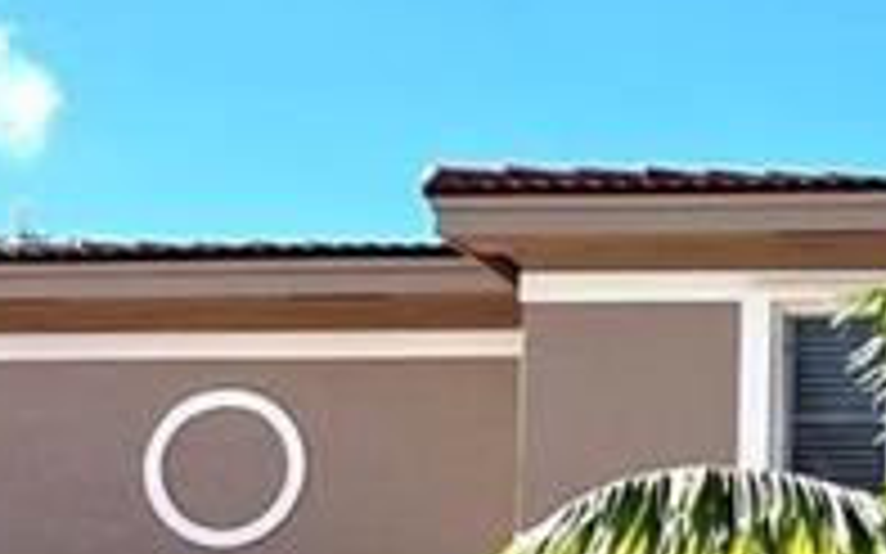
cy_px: 968
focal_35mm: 112
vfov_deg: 11.0
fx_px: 2704
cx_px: 1736
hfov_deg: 15.3
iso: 50
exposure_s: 1/4630
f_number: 1.5
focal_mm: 5.7
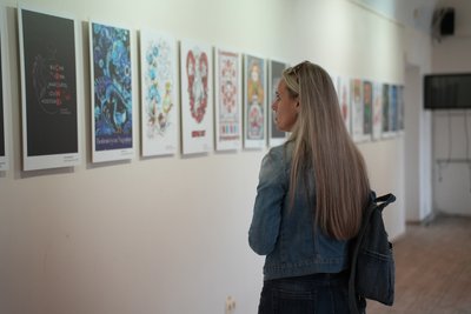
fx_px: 982
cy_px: 157
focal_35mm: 75
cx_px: 236
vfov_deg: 18.2
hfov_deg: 27.0
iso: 2500
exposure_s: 1/400
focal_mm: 75
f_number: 2.8
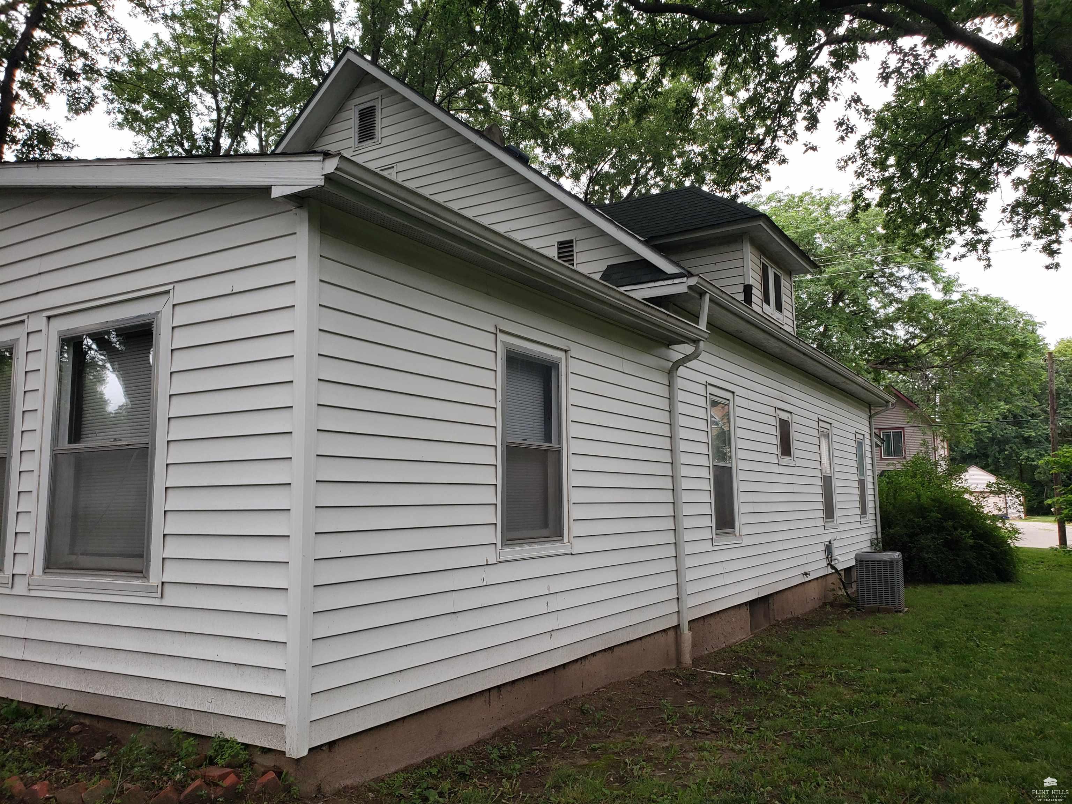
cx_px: 536
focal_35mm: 26
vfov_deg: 53.1
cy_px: 402
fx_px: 805
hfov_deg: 67.3
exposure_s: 1/120
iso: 100
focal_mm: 4.3
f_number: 2.4
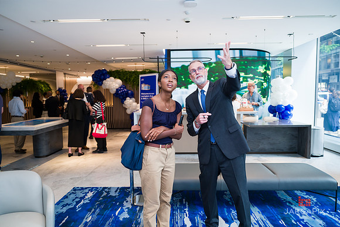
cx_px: 170
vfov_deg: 50.3
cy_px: 114
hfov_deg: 70.4
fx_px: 241
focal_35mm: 26
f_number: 3.2
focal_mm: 25.5
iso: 640
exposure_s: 1/200
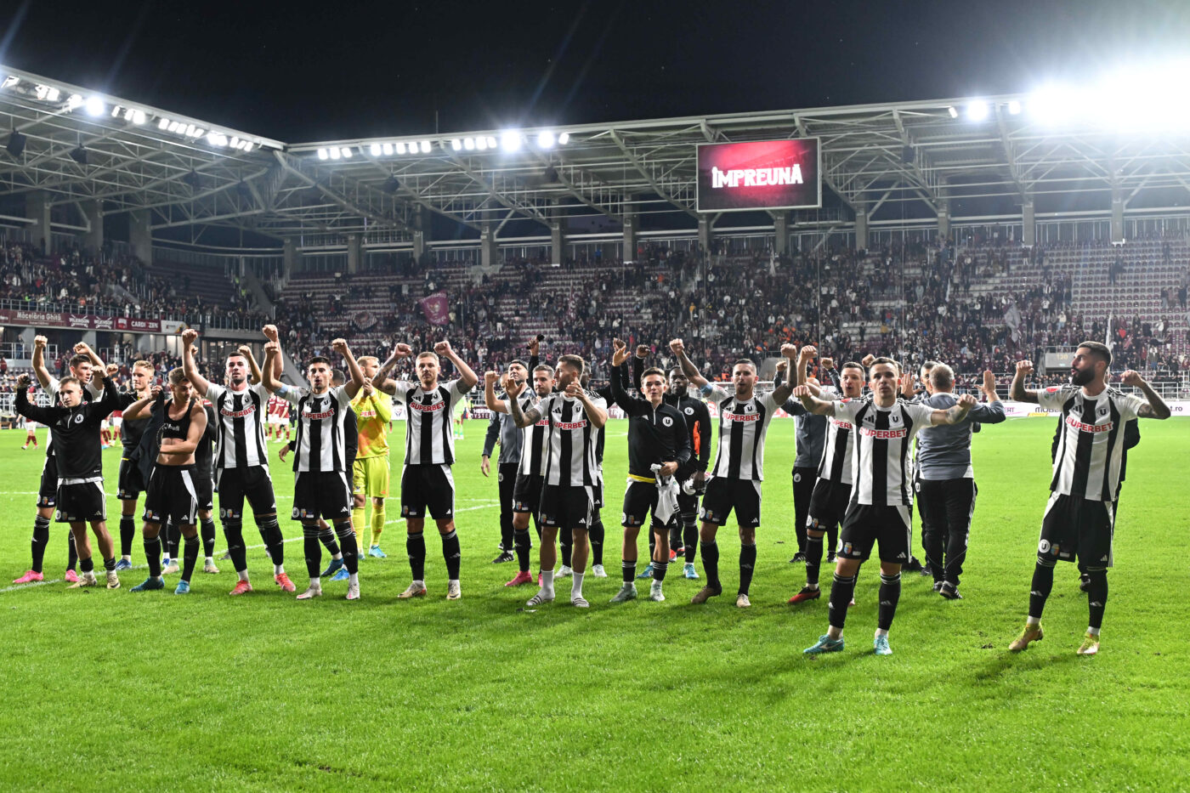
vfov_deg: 29.2
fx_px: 1520
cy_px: 396
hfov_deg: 42.7
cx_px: 595
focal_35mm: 46
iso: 4000
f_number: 4.5
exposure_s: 1/800
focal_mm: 46
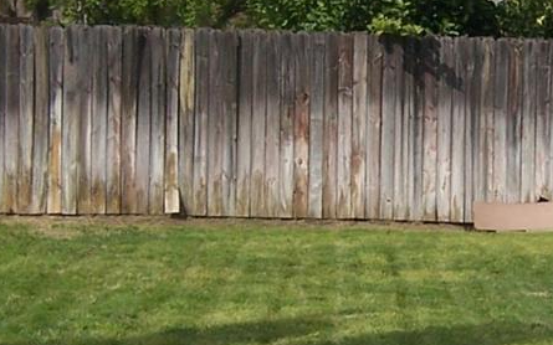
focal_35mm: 118
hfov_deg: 17.5
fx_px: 1778
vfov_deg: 11.1
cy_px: 168
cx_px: 462
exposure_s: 1/1000
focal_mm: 5.5
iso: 80
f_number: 4
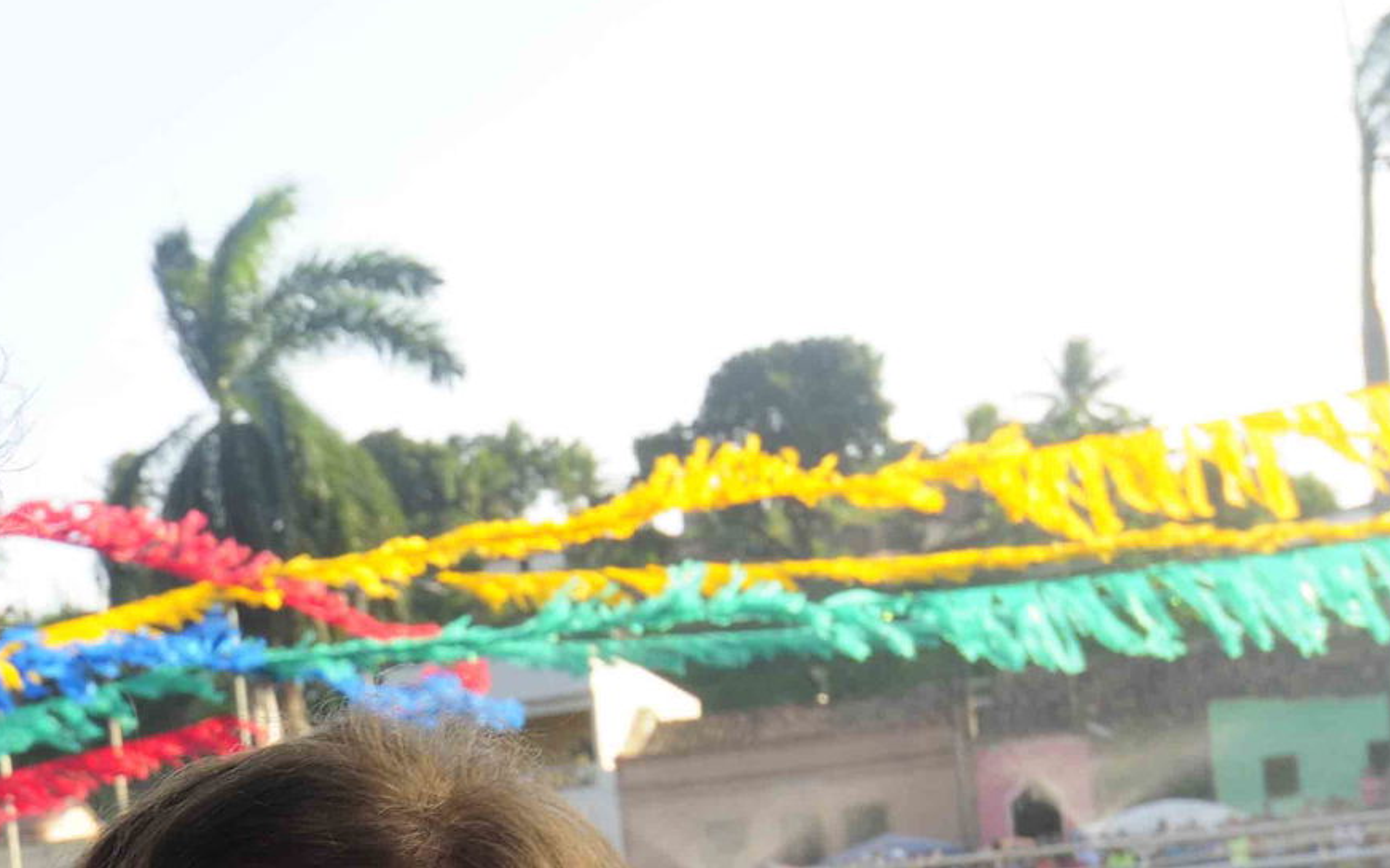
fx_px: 2803
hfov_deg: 25.9
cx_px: -120
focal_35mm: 74
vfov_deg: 16.9
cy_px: 1006
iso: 200
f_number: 8
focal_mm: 22
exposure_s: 1/100
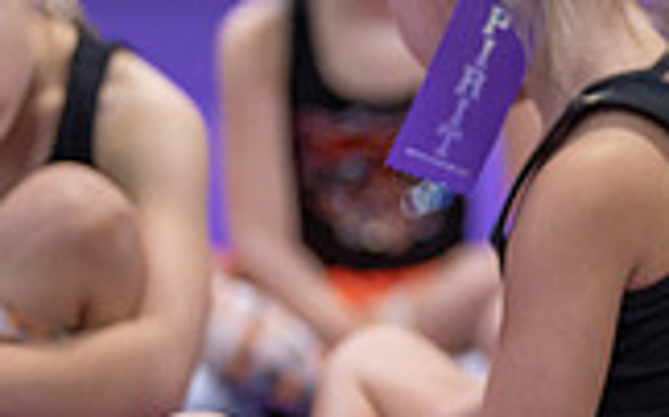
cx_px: 1057
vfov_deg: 7.2
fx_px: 3334
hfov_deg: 11.0
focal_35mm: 183
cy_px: 204
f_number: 1.2
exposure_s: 1/400
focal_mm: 50
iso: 640
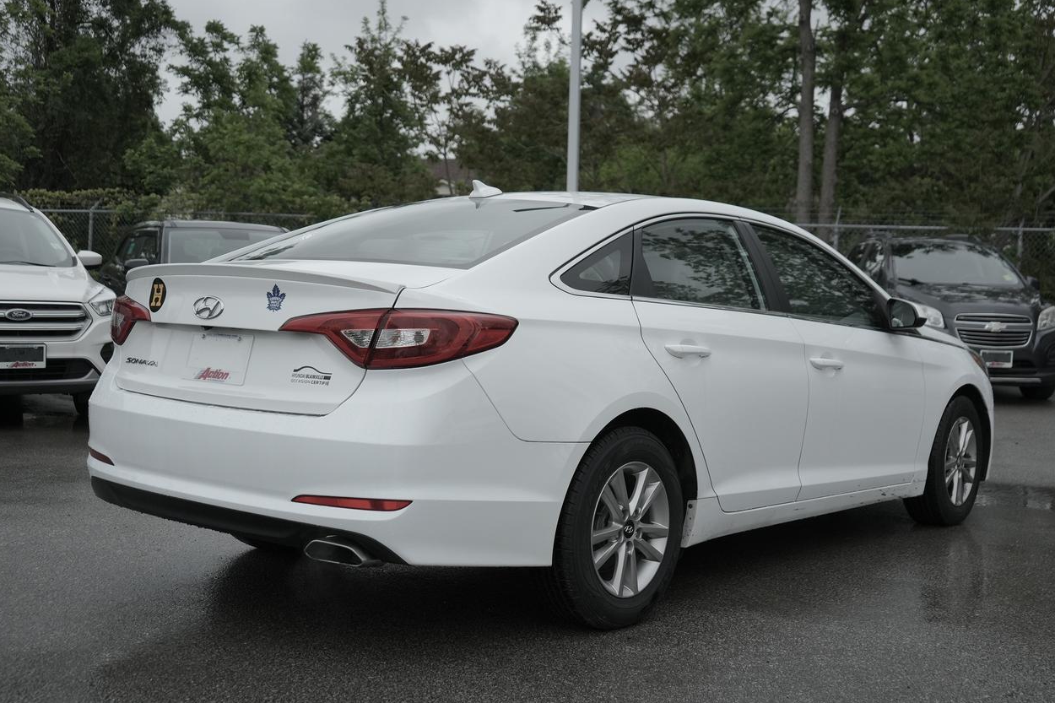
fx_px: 1231
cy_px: 357
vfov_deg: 31.9
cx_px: 536
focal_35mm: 42
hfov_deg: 46.4
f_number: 4.5
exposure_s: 1/6400
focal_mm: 41
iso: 1000
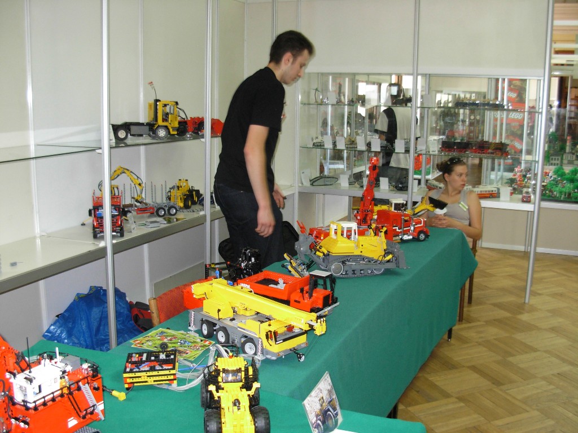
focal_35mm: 38
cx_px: 289
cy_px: 216
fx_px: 635
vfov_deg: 37.7
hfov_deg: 49.0
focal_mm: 6.3
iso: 200
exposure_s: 1/28.5
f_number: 2.9
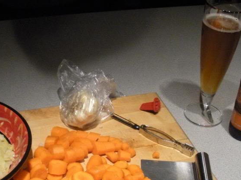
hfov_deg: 29.4
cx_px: 114
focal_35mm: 66
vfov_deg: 22.2
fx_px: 459
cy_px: 110
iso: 400
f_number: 3.5
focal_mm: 6.3
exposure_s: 1/57
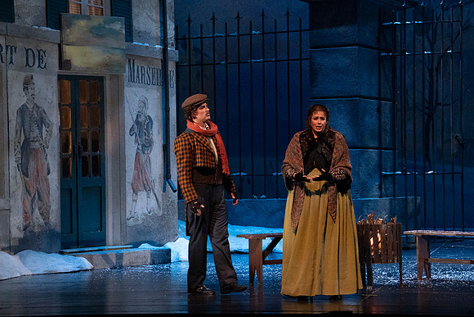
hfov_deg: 11.3
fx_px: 2397
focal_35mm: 182
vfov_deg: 7.5
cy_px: 158
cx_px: 237
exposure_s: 1/320
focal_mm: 182
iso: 20000
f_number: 11
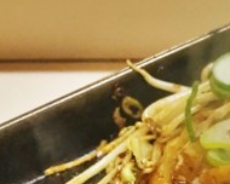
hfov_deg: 14.0
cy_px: 298
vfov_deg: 12.2
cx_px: 437
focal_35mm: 119
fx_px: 810
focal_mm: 4.15
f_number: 2.2
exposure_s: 1/15
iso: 64
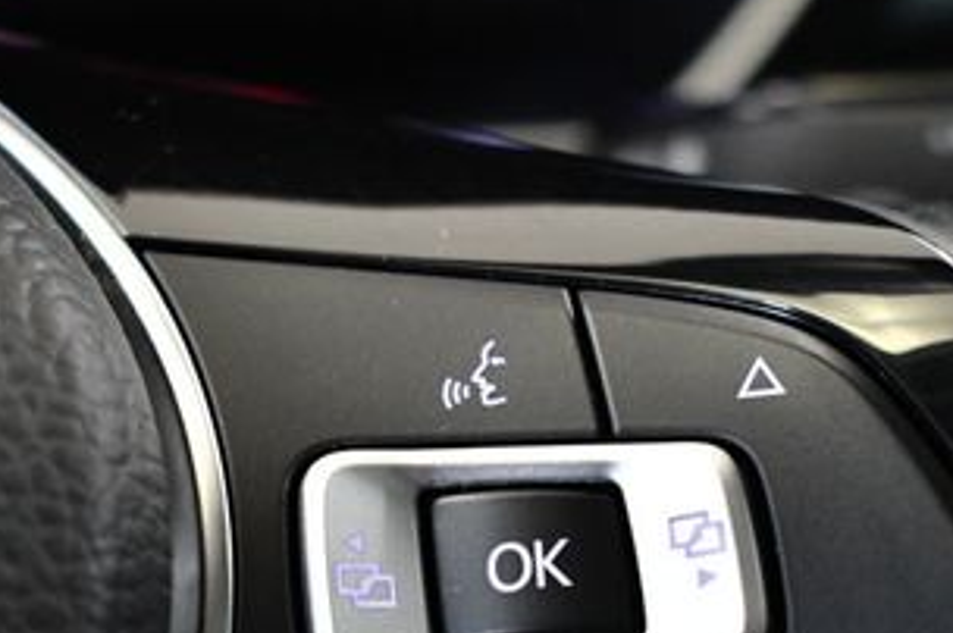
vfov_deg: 13.4
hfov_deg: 20.2
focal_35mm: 101
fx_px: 2671
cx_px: 533
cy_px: 620
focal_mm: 32
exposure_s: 1/60
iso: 3600
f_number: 4.5
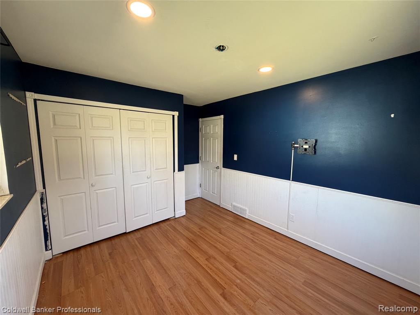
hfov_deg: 102.1
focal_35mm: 14
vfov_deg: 85.7
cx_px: 210
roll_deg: +0.4
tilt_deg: -5.8
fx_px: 170
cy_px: 158
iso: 250
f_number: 2.2
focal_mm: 2.22
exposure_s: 1/120
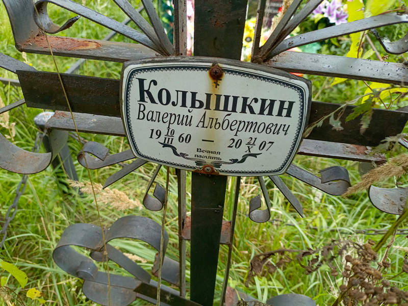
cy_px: 153
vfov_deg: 54.9
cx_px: 204
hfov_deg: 69.4
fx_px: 295
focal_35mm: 25
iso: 110
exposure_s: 1/121
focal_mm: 4.76
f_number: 1.69
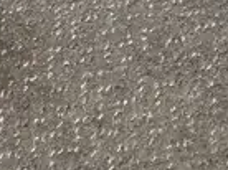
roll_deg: -0.3
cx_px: 187
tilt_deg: -35.1
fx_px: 1269
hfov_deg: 10.2
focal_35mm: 193
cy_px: -634
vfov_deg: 5.8
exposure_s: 1/100
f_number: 1.8
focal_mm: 4.25
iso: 64
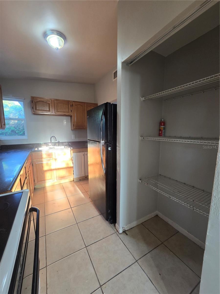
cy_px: 147
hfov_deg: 89.9
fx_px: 110
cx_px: 110
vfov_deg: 106.2
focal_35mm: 13
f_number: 2.2
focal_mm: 2.2
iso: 125
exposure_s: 1/60
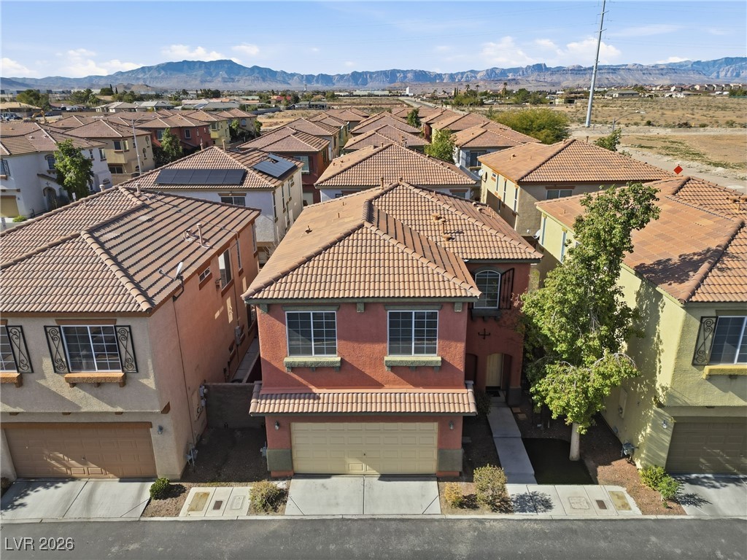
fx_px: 518
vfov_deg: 56.8
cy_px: 280
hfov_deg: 71.6
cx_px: 374
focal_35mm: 24
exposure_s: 1/4000
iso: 130
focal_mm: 6.7
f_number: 1.7
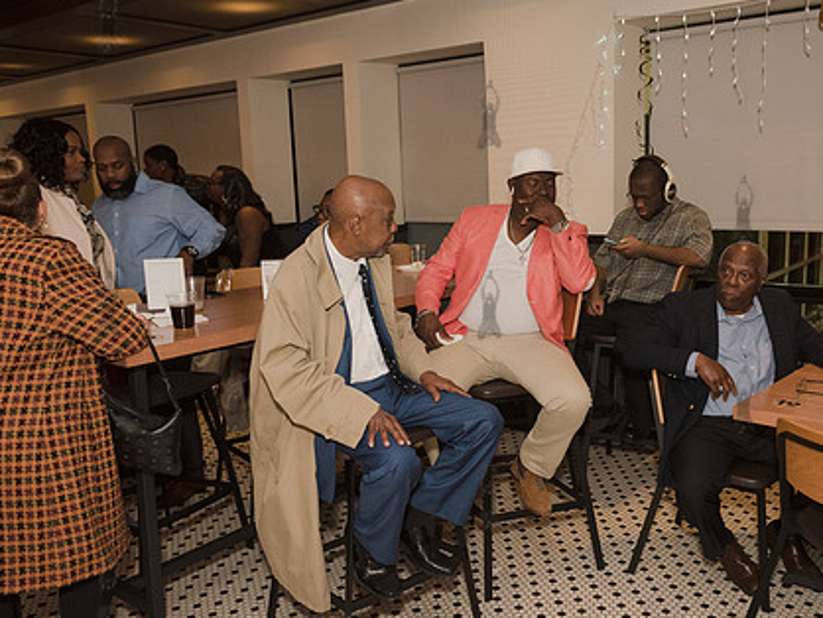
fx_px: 761
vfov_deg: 44.2
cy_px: 304
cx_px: 488
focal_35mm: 32
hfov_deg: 56.4
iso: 1250
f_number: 4.5
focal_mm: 24
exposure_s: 1/320
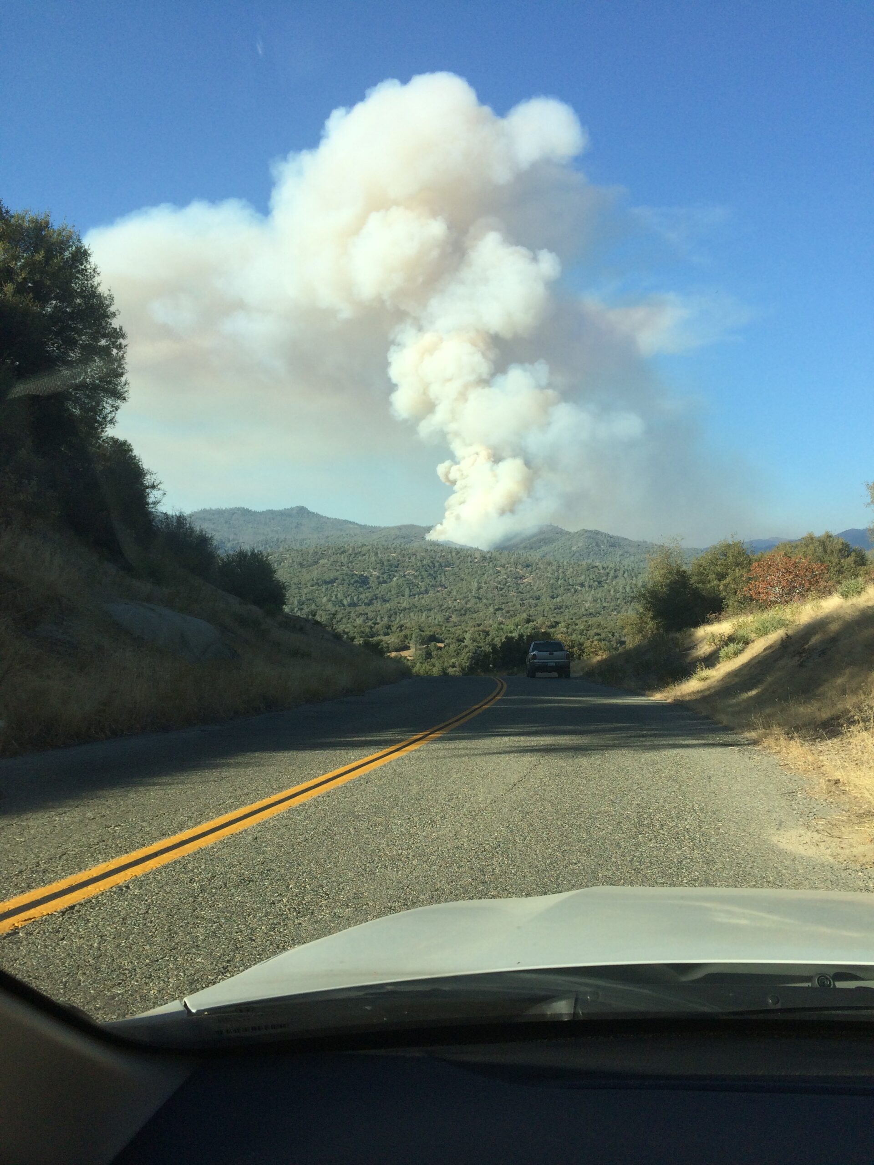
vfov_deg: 61.7
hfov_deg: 48.2
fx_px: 976
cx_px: 437
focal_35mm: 29
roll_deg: -2.7
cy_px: 582
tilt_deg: -2.1
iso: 32
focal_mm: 4.15
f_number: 2.2
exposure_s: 1/1208
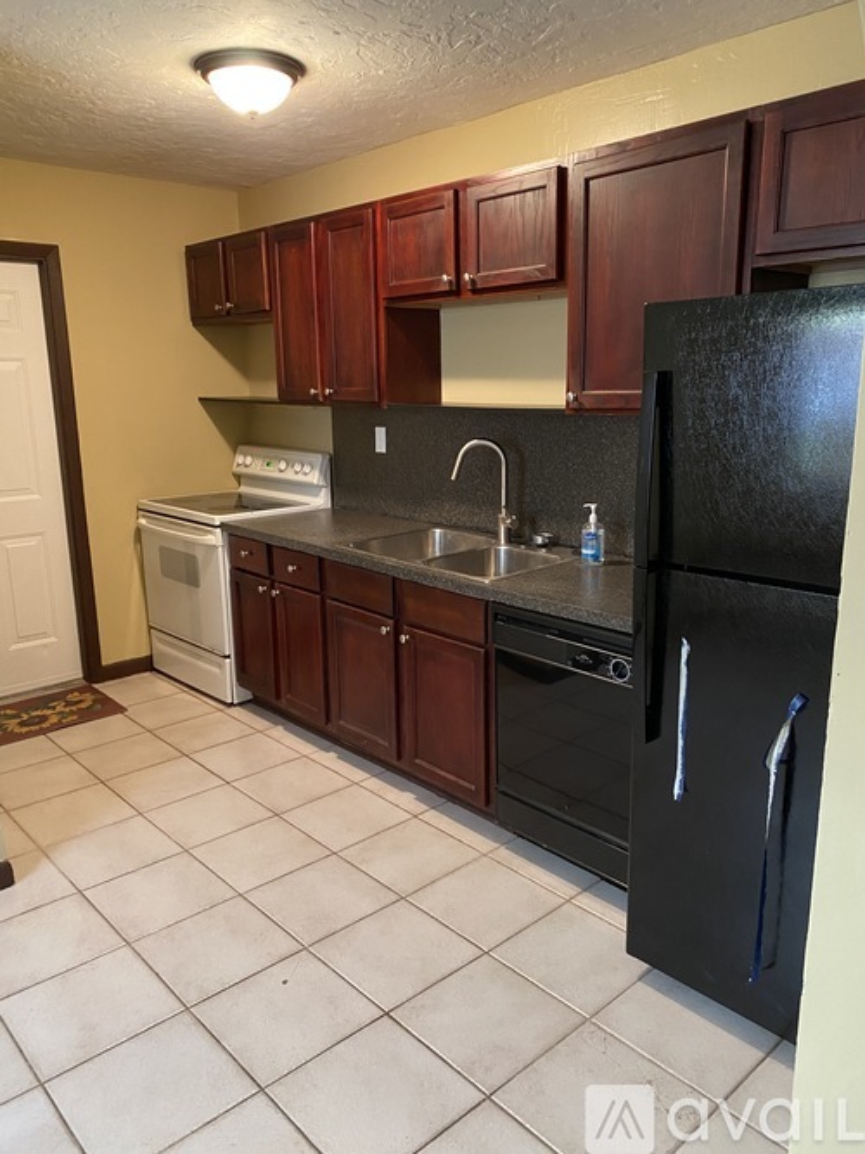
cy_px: 577
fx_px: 867
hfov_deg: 53.0
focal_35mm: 26
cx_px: 432
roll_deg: +1.2
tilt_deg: -12.6
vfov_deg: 67.3
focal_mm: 4.25
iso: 500
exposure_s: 1/30
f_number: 1.8
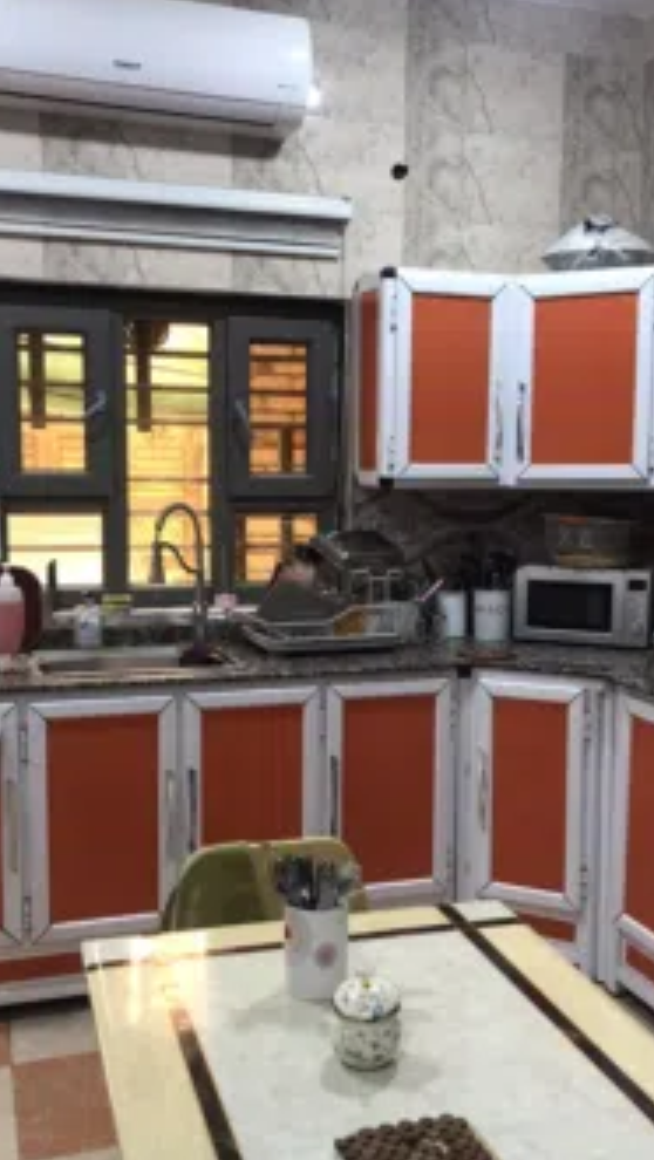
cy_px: 629
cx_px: 327
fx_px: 1139
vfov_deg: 53.9
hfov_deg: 32.0
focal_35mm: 37
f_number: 1.8
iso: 32
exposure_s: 1/30
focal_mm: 3.99
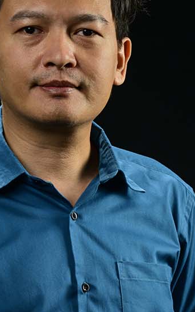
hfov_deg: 5.8
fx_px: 1933
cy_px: 286
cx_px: 42
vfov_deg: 9.2
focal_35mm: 227
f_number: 8
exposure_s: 1/200
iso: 400
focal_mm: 85
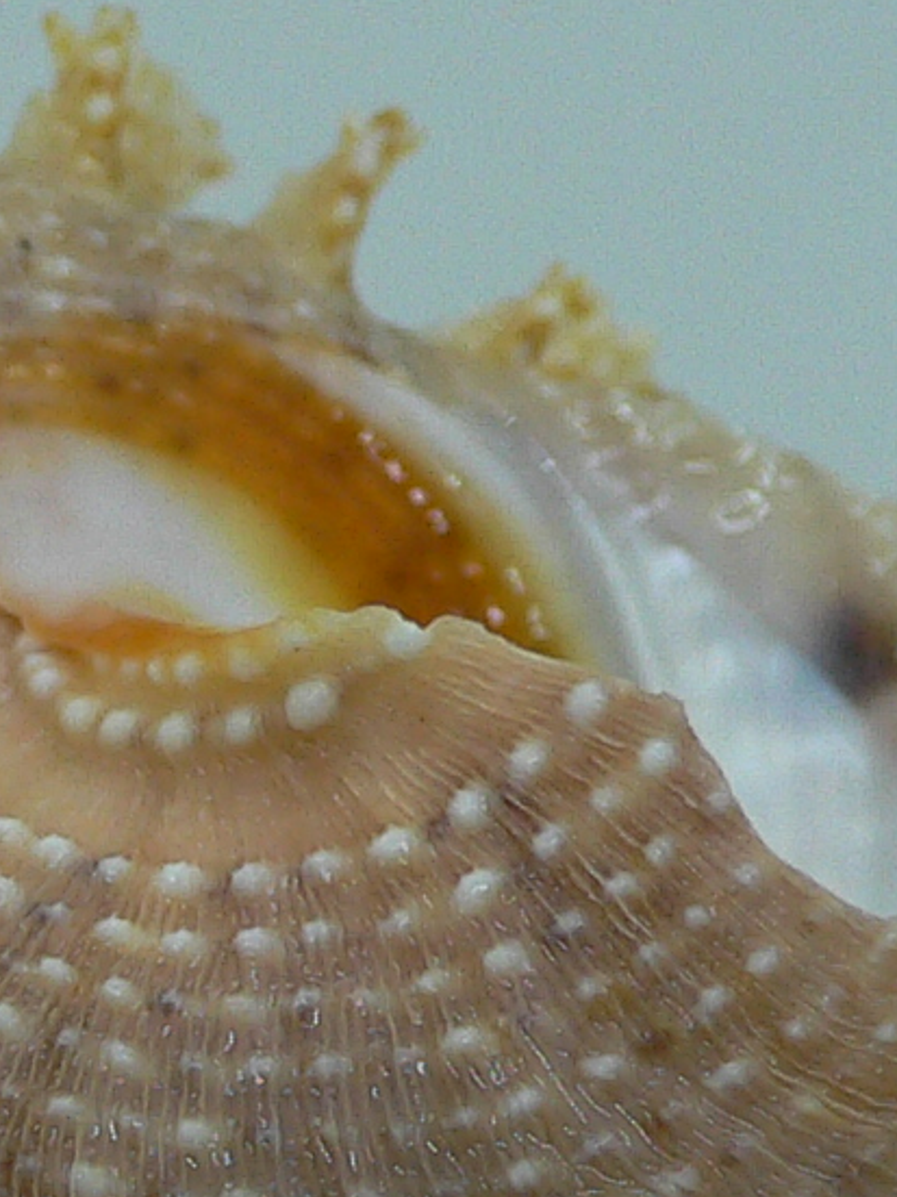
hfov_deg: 11.5
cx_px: 185
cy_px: 1253
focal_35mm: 128
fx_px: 4424
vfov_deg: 15.1
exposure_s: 1/60
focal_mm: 4.6
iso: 100
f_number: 2.8
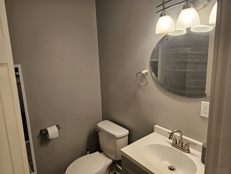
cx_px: 116
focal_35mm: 23
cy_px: 87
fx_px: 153
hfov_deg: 73.9
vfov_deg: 58.9
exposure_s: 1/120
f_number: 1.7
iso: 125
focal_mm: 6.3
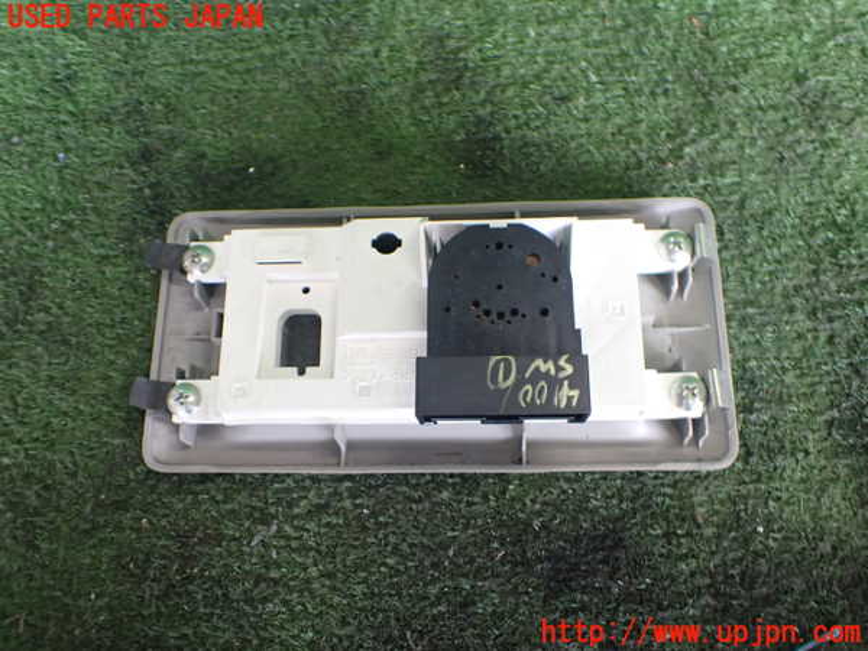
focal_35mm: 30
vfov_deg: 46.8
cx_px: 434
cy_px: 326
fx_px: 752
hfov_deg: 60.0
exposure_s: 1/125
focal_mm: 5.4
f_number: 2.3
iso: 500
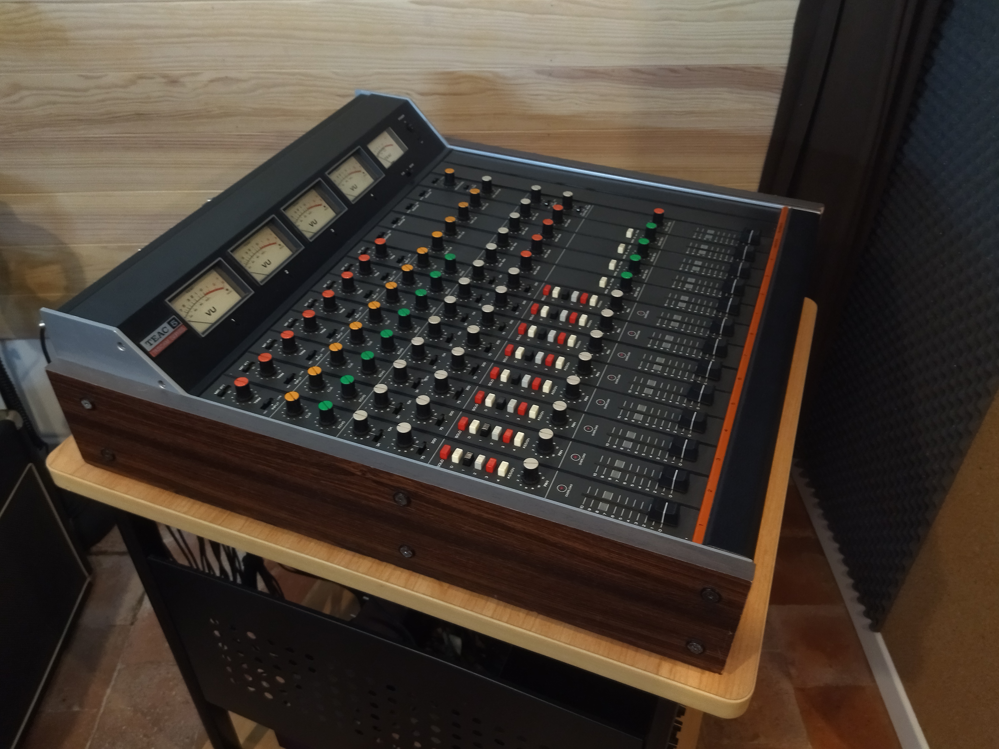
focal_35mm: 27
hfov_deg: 65.3
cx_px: 500
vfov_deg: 51.4
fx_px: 779
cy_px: 374
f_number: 1.79
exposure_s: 1/17
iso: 703
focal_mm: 4.74
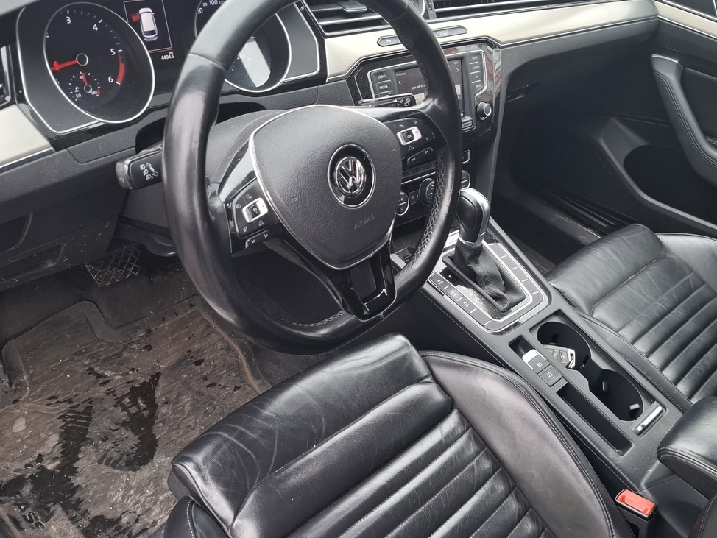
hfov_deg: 53.9
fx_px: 704
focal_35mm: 34
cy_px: 291
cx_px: 386
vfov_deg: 41.8
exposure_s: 1/100
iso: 64
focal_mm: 5.54
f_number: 1.8
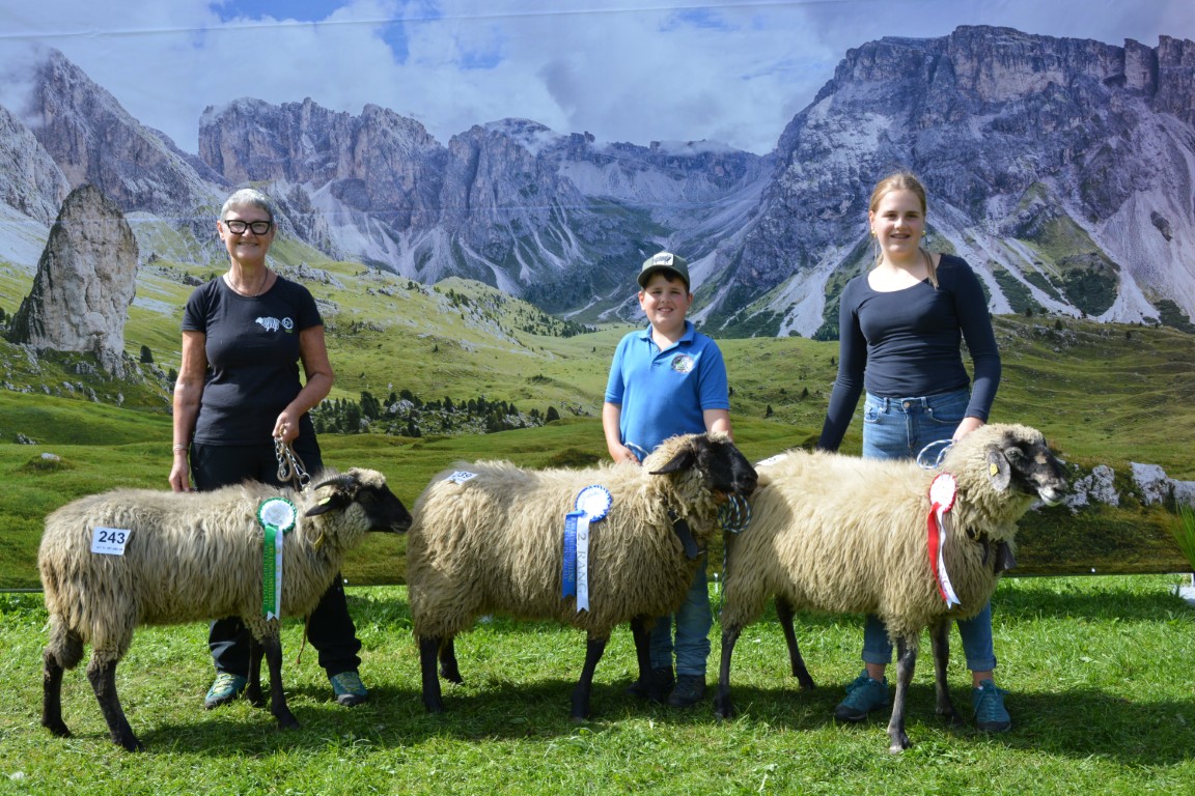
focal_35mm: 42
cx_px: 598
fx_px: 1394
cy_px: 398
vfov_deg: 31.9
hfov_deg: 46.4
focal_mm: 28
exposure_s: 1/200
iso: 200
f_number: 7.1
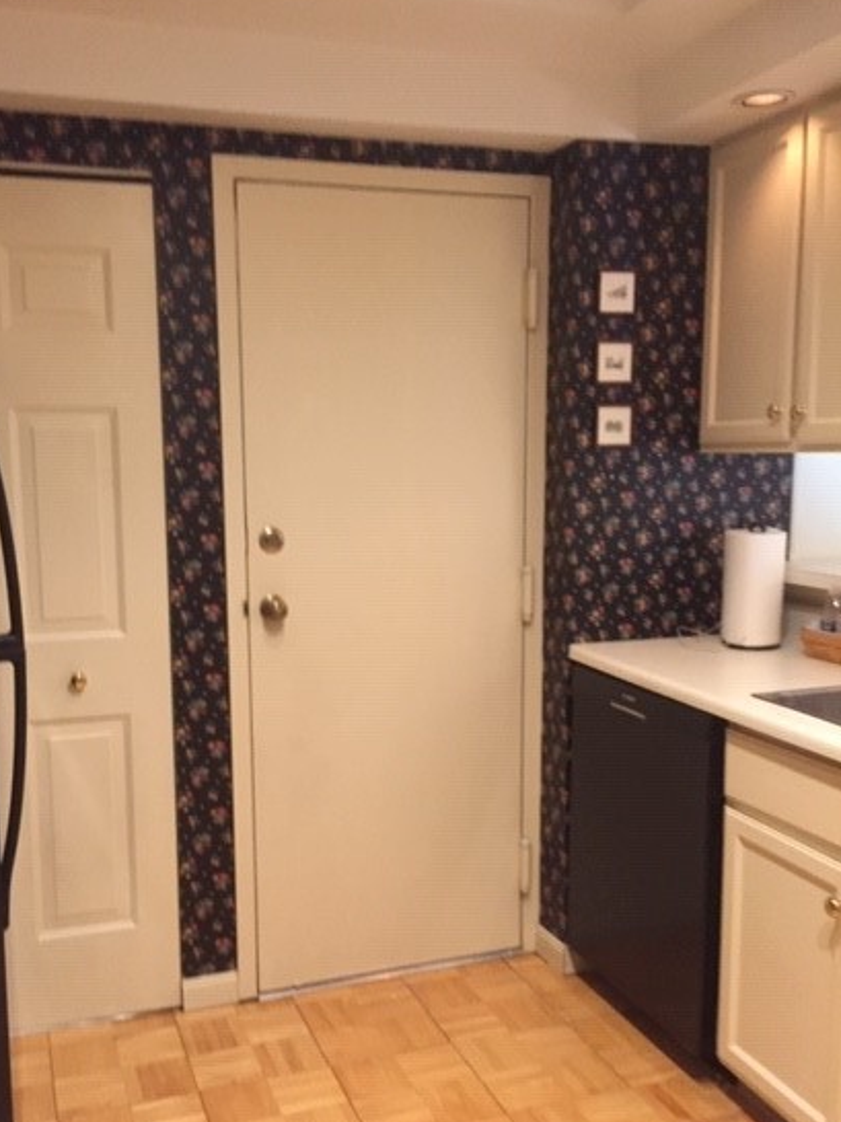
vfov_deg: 53.8
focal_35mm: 34
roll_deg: +0.4
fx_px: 1102
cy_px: 627
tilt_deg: -6.4
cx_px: 350
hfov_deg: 41.6
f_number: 2.2
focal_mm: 4.15
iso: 320
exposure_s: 1/15
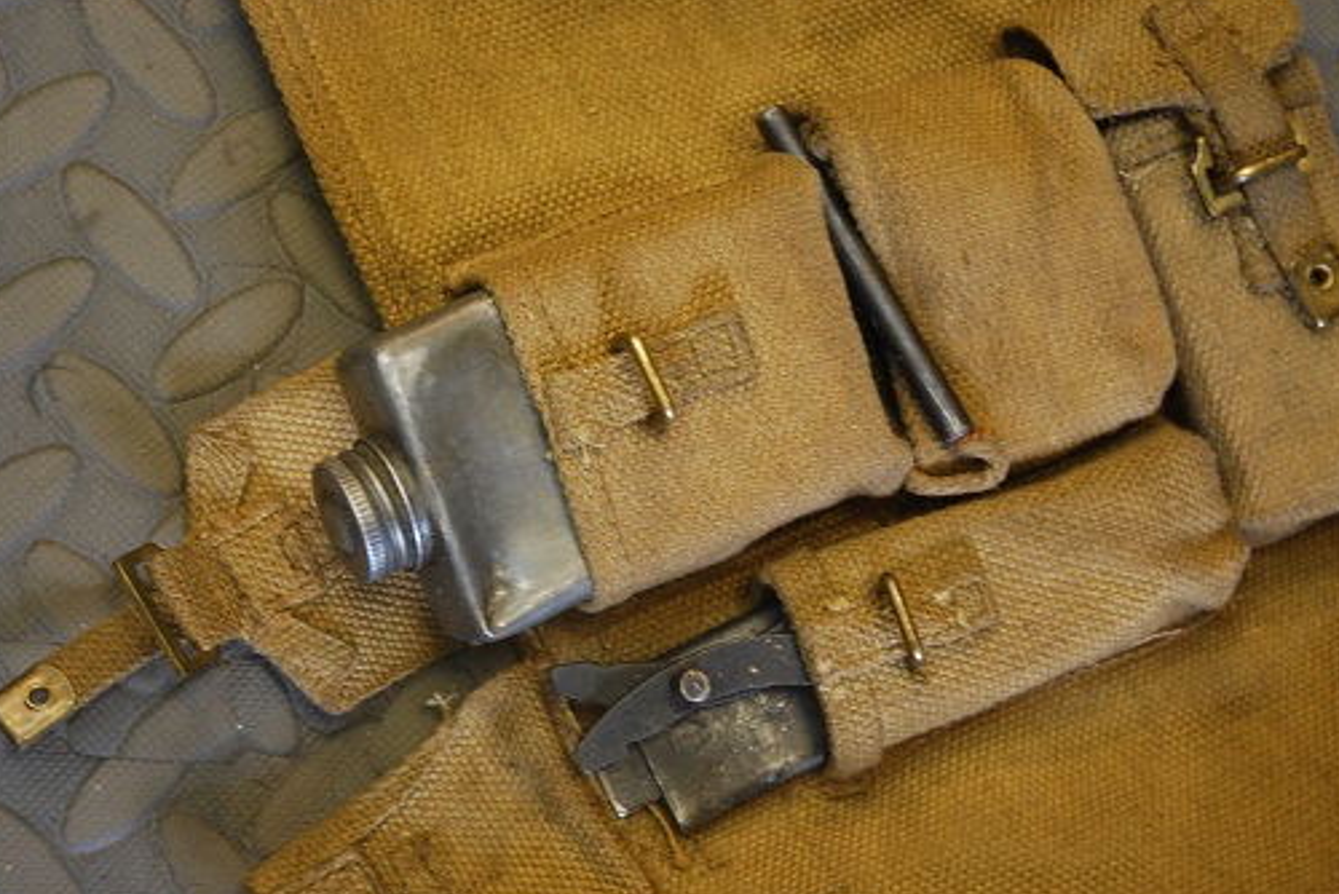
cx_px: 656
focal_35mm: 72
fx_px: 2679
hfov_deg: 28.1
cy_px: 521
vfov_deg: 18.9
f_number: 4.5
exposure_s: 1/30
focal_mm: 40
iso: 720
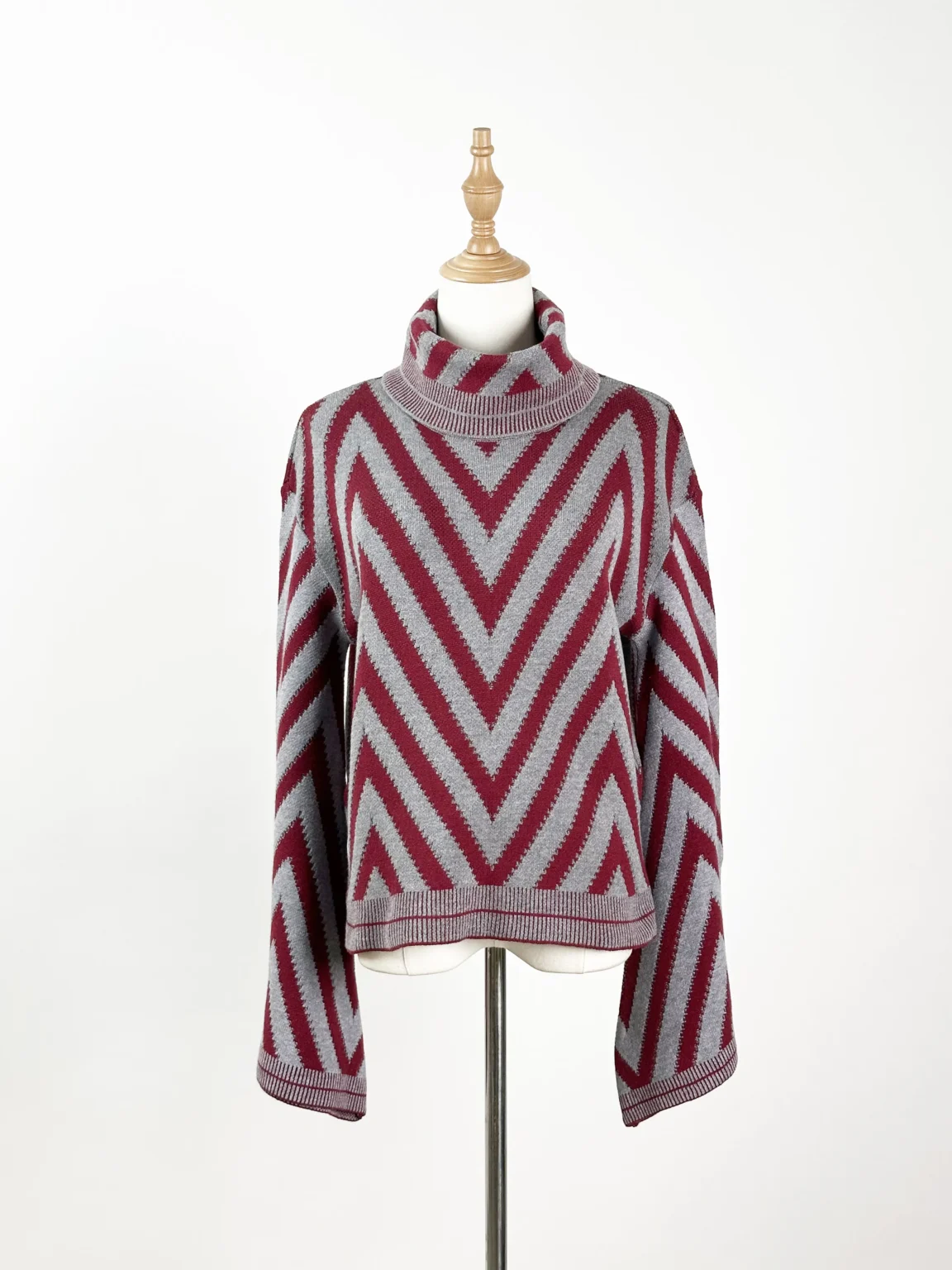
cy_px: 635
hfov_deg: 30.3
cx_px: 476
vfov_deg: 39.7
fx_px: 1760
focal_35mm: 48
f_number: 1.78
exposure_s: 1/139
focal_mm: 6.86
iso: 50
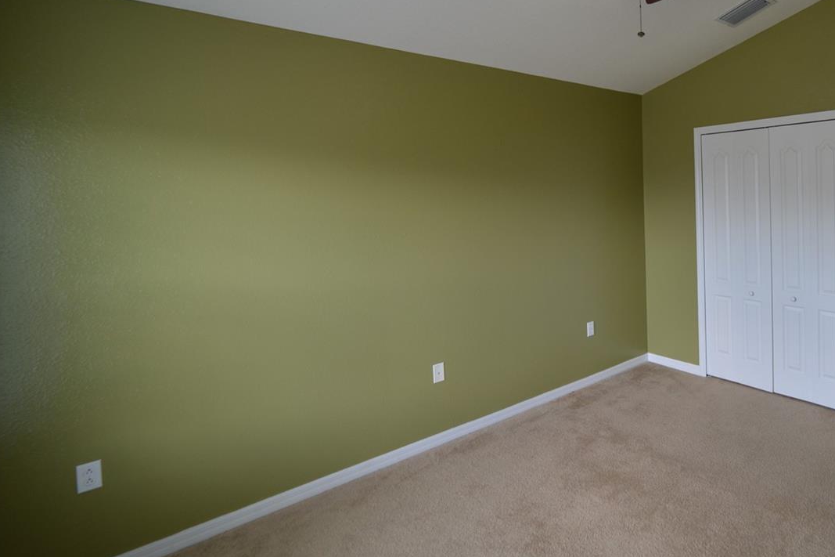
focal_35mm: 21
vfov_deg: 58.5
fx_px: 487
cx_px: 618
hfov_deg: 75.8
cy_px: 200
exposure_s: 1/100
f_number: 5
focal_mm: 14
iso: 400
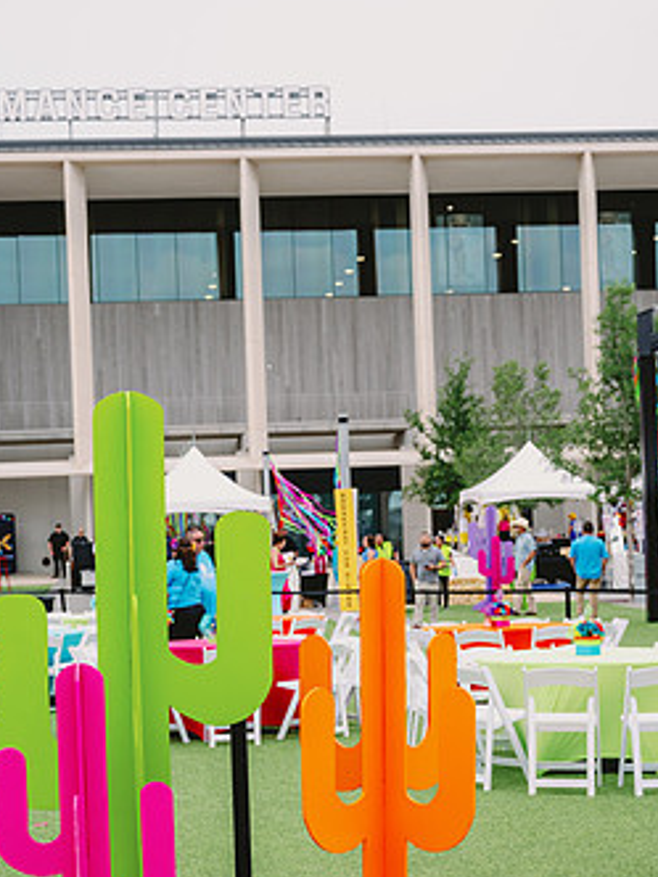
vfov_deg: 28.0
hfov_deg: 21.3
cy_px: 560
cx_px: 296
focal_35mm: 69
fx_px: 1749
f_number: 5
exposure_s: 1/640
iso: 250
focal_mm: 53
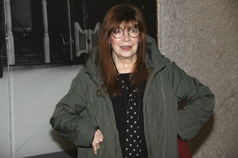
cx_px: 119
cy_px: 79
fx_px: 647
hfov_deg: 20.8
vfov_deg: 13.9
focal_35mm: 98
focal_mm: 98
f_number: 6.3
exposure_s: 1/160
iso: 500
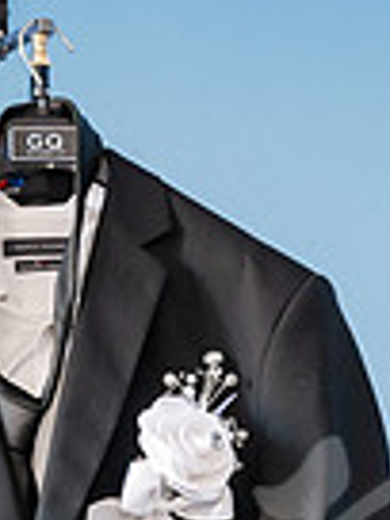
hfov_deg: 9.3
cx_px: 214
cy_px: 673
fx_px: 2388
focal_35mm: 159
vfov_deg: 12.1
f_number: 4
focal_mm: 24
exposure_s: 1/25
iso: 800
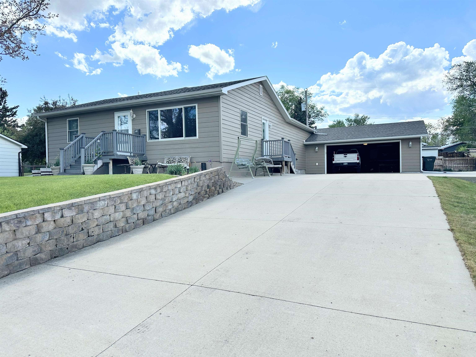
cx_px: 238
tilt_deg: -0.9
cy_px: 178
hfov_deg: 71.6
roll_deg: +0.8
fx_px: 330
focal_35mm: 24
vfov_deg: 56.8
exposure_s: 1/4348
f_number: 1.78
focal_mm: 6.86
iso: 80
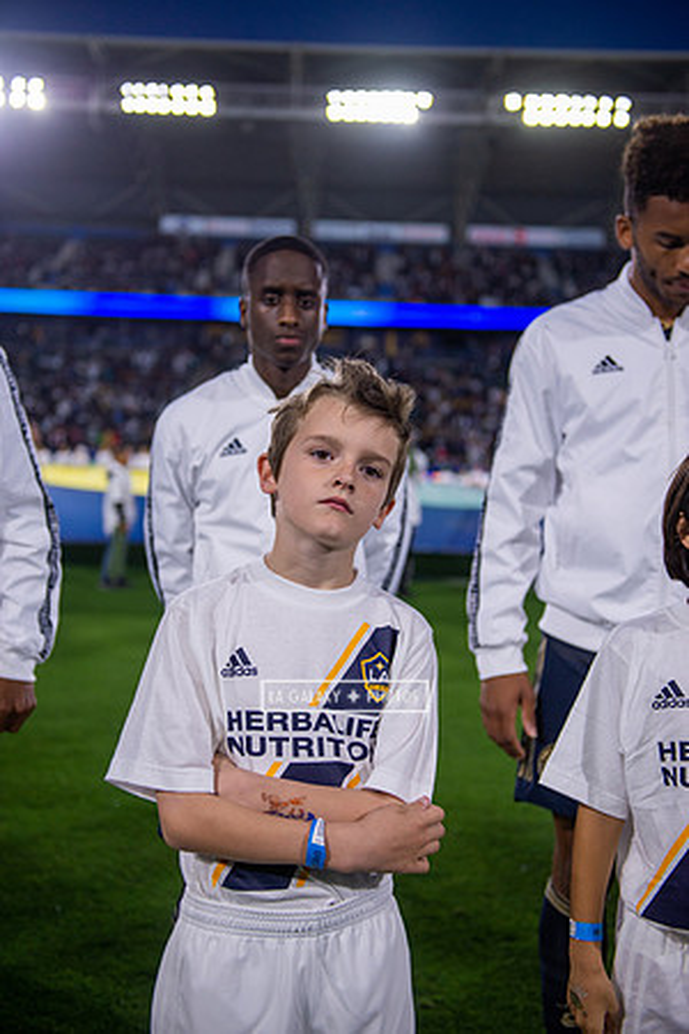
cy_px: 517
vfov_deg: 44.5
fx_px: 1263
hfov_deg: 30.5
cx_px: 344
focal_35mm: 44
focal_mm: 44
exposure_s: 1/1600
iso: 640
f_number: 2.8
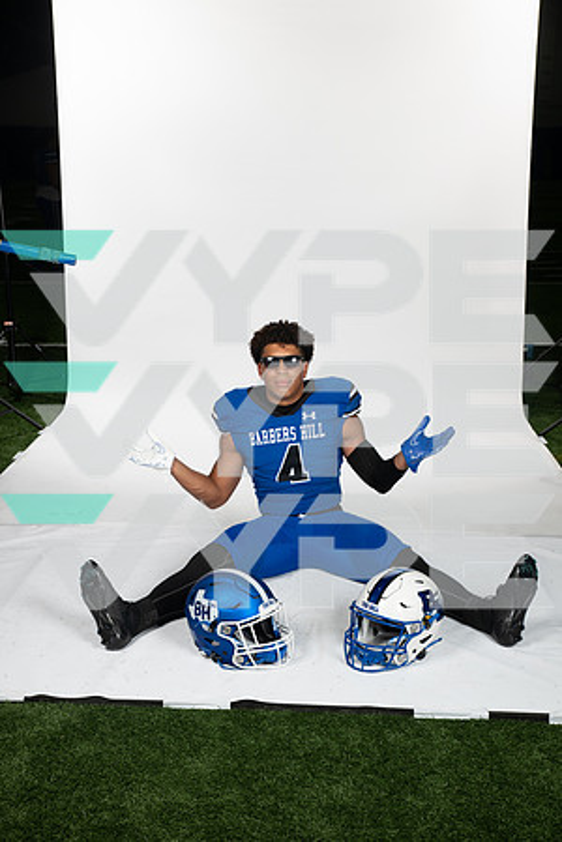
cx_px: 281
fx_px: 1124
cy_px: 421
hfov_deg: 28.1
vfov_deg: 41.1
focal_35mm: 48
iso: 250
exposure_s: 1/400
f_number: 7.1
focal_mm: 48
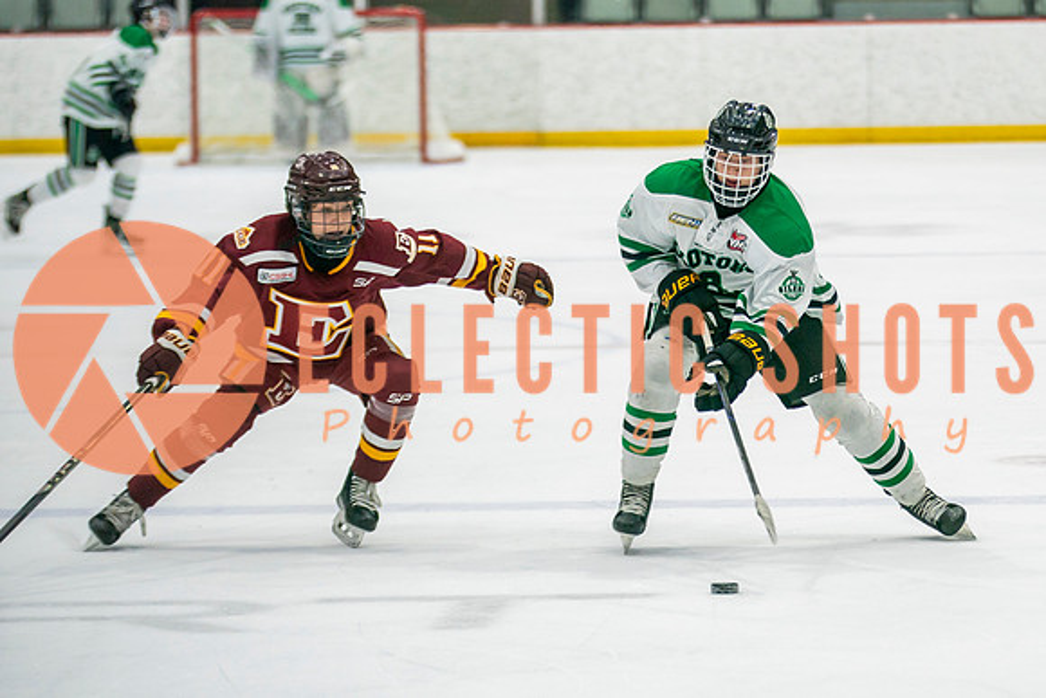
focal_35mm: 234
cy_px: 277
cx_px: 929
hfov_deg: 8.8
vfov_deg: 5.9
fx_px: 6809
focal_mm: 130
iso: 400
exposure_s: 1/640
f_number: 2.8
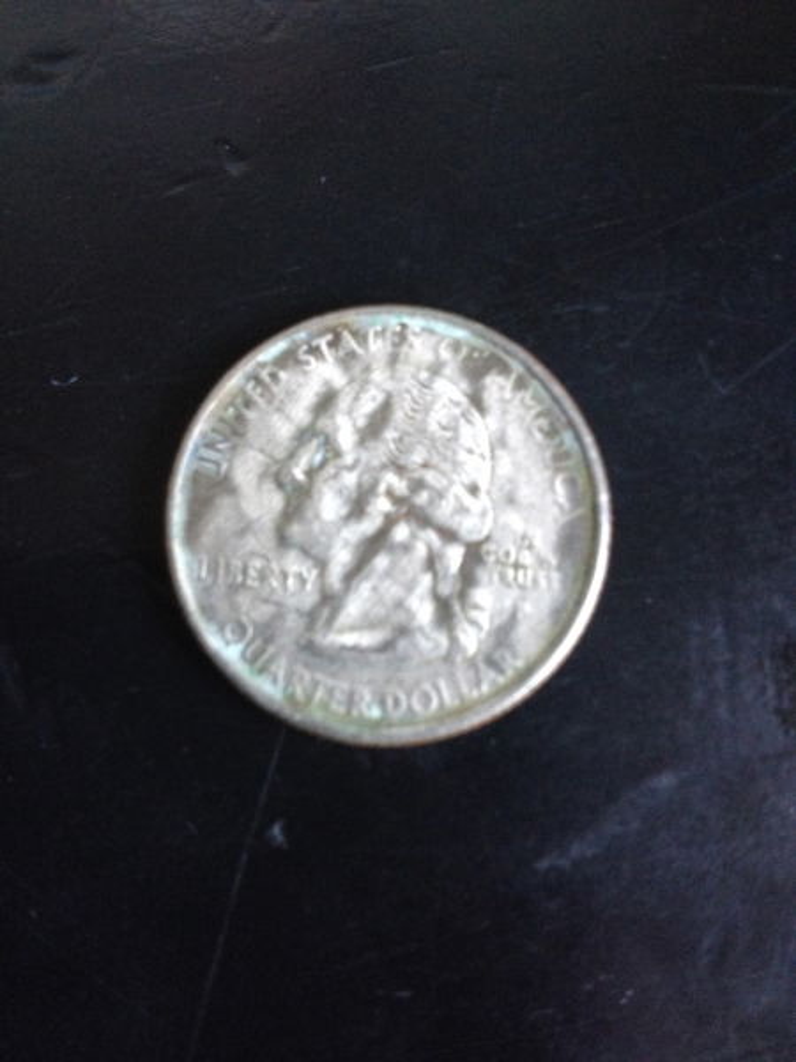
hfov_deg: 40.7
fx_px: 1073
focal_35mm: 35
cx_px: 398
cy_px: 531
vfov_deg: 52.6
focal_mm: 4.28
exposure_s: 1/20
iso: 400
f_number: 2.4
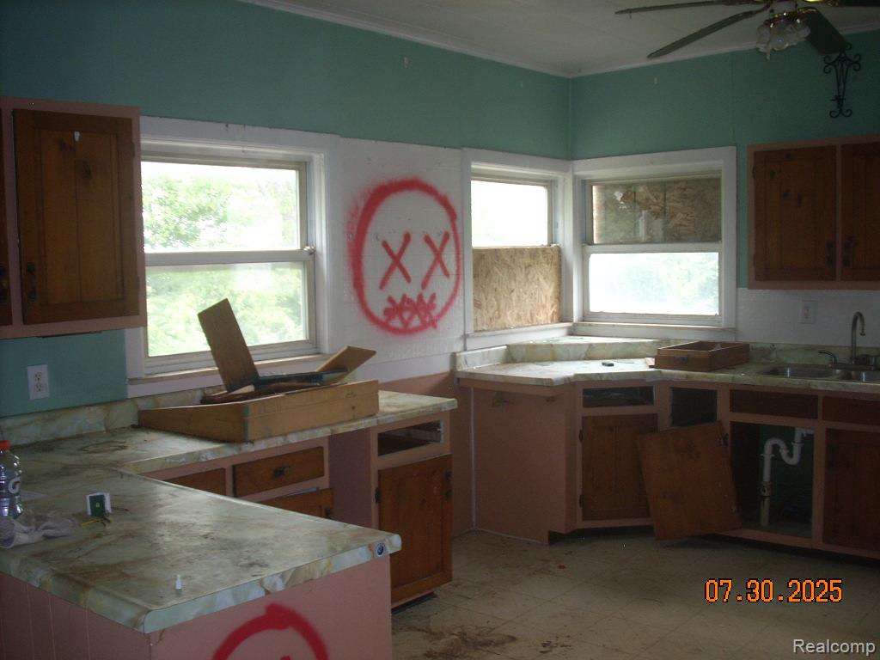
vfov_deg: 38.7
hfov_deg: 50.1
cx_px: 440
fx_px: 941
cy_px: 330
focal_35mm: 37
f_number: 2.8
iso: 100
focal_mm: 6.2
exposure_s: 1/30
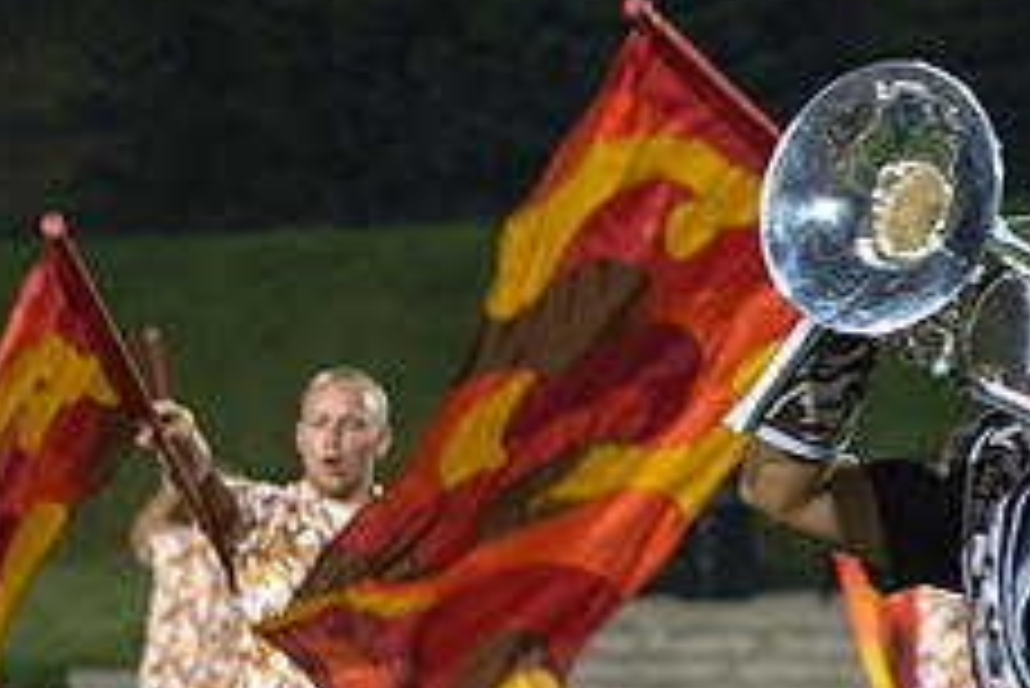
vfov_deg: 4.0
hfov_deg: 5.9
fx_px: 9905
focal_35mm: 346
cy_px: 397
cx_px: 1140
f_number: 4.5
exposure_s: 1/160
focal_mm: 95
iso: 1800
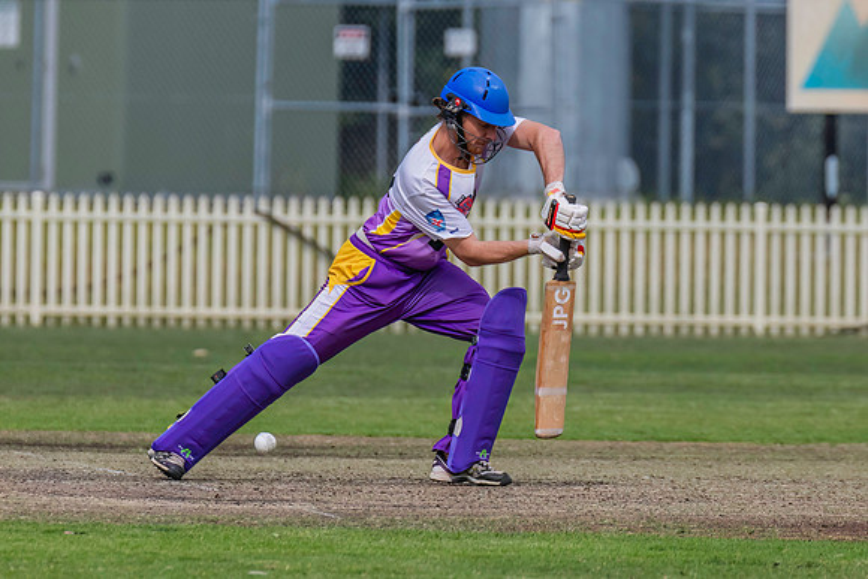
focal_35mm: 724
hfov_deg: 2.8
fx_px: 17471
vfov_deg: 1.9
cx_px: 545
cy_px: 296
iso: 800
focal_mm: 460
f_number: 7.1
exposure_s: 1/2500
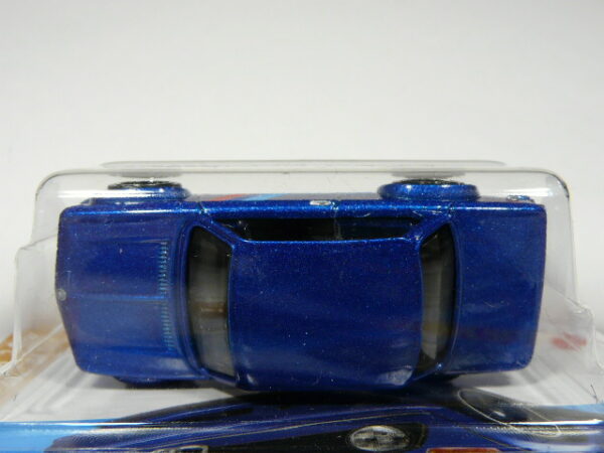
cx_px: 302
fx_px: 646
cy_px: 226
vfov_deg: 38.7
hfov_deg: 50.1
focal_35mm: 37
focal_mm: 4.6
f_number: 2.8
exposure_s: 1/60
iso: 100
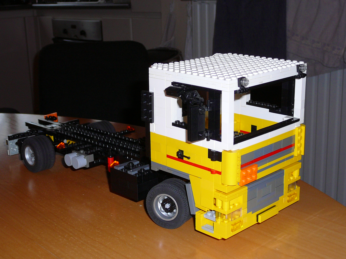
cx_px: 173
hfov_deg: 36.8
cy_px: 130
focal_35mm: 52
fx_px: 520
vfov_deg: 28.0
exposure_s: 1/30
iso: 100
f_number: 3.4
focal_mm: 7.8
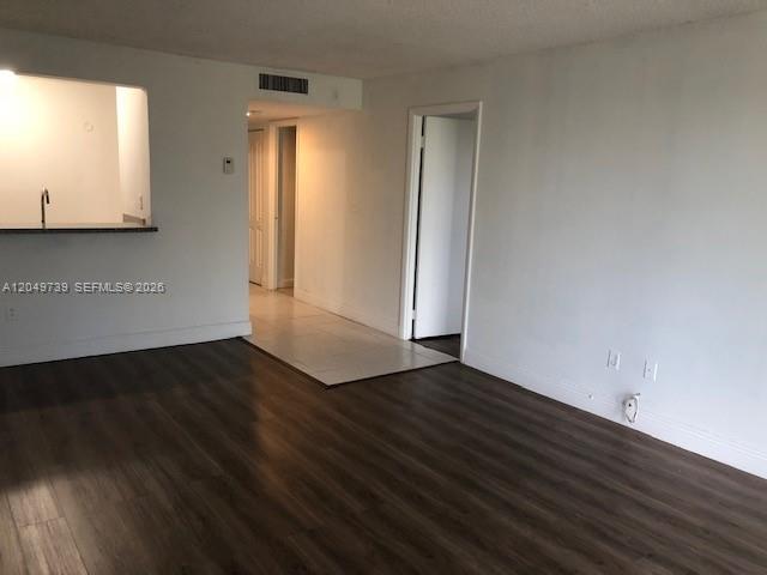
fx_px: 620
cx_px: 384
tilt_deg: -9.4
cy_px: 288
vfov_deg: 49.7
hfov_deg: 63.4
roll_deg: -1.0
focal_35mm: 28
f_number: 1.8
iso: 40
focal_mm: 3.99
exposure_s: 1/17
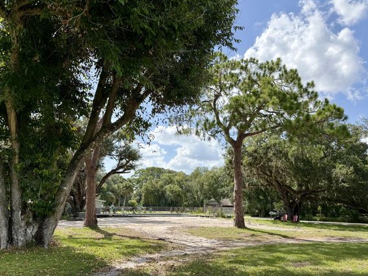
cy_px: 141
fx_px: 287
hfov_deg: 65.3
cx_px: 176
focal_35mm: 27
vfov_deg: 51.4
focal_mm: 6.76
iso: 100
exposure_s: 1/4167
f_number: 1.78
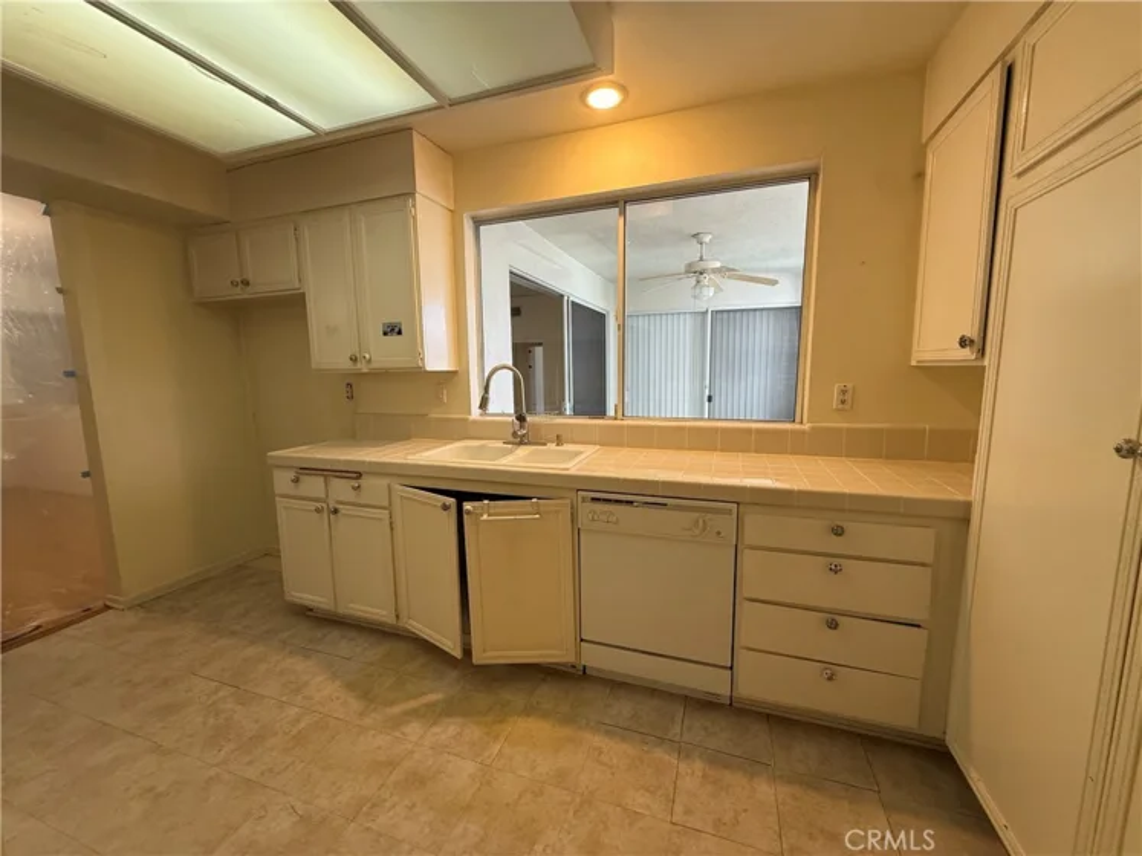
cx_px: 571
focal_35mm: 14
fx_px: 462
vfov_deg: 85.7
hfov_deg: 102.1
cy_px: 428
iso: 200
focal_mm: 2.22
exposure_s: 1/120
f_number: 2.2
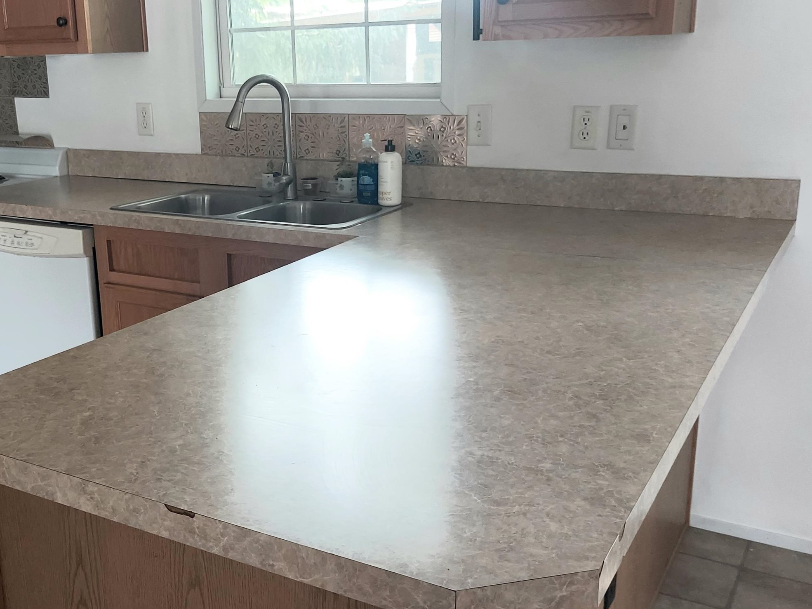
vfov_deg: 36.8
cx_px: 299
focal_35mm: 39
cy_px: 303
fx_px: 915
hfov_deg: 47.4
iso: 200
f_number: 2
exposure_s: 1/60.2
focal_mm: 4.6
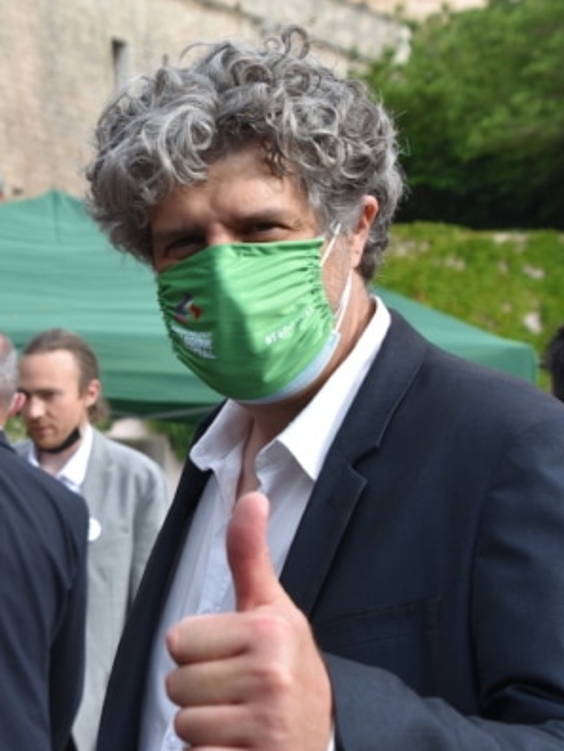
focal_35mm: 105
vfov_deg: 18.7
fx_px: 2281
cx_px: 19
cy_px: 377
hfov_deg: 13.9
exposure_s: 1/250
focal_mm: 48
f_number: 7.1
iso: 200
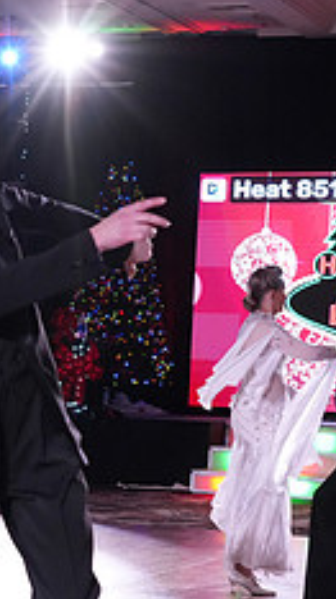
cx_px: -367
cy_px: 467
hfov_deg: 8.7
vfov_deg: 16.4
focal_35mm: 130
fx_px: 2067
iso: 5000
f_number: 6.3
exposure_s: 1/320
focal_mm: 50
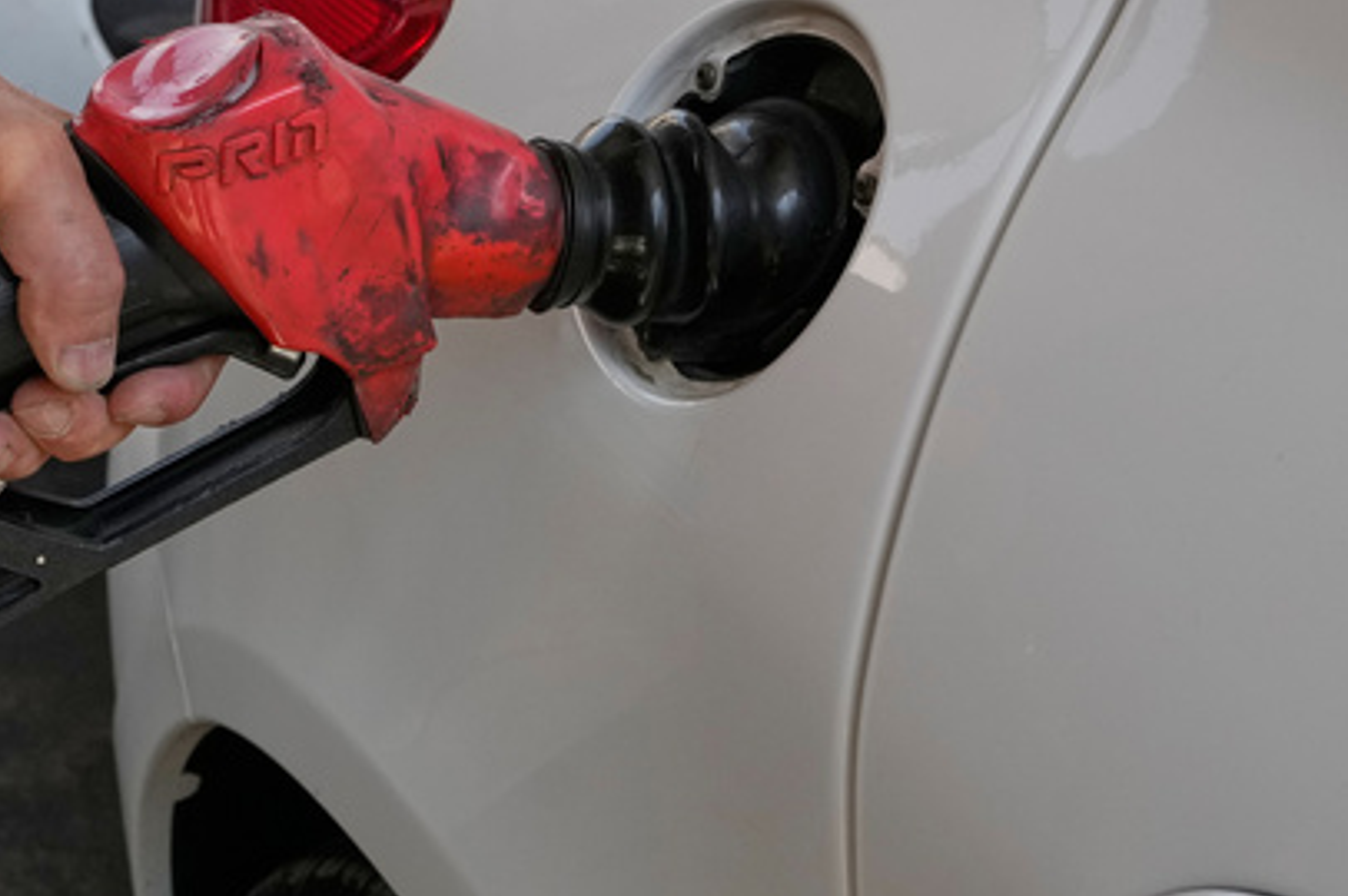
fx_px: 2170
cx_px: 305
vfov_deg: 23.3
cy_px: 571
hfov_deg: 33.7
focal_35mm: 58
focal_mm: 23
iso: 1000
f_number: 6.3
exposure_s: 1/640
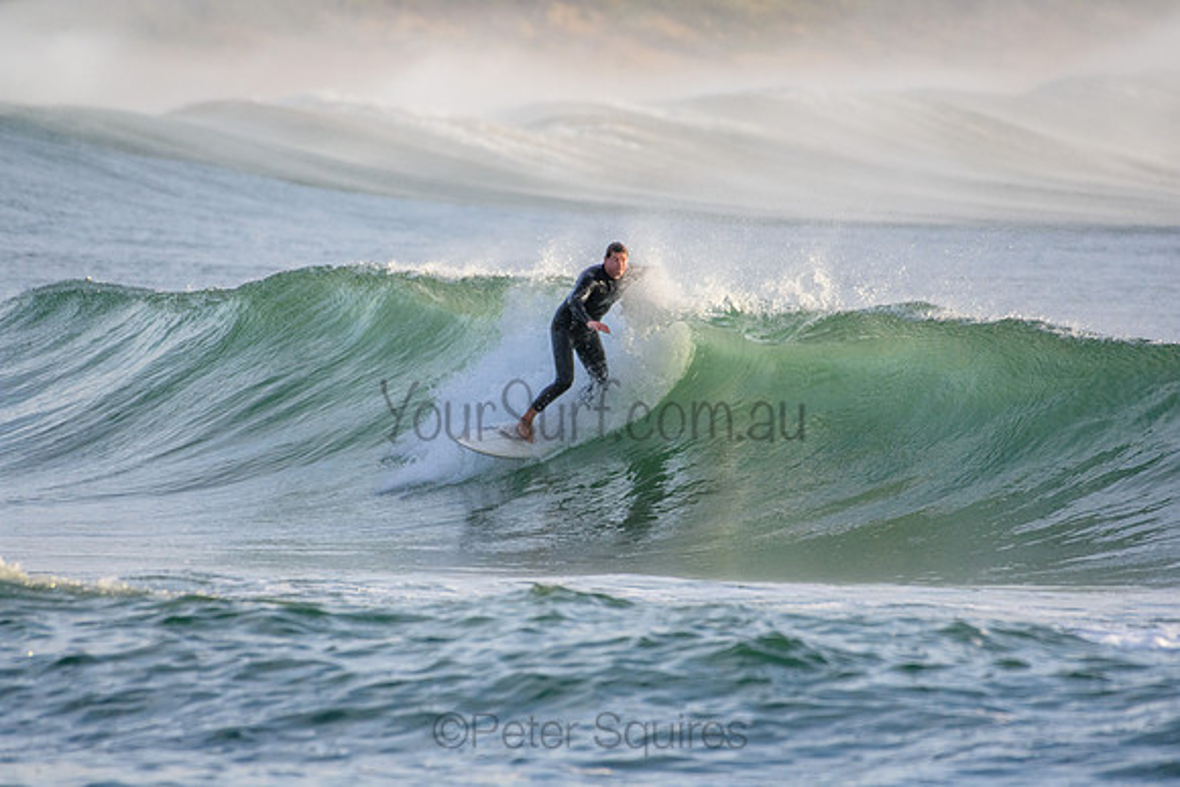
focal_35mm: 750
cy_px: 394
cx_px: 590
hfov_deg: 2.7
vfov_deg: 1.8
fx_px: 24588
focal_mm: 500
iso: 560
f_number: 5.6
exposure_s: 1/2000
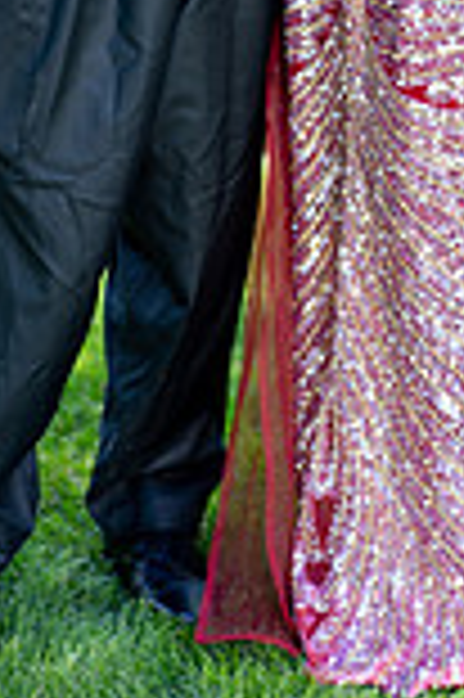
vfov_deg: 12.5
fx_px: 3100
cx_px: 342
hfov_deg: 8.5
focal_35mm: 160
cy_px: -140
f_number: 1.8
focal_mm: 55
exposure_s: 1/250
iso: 100
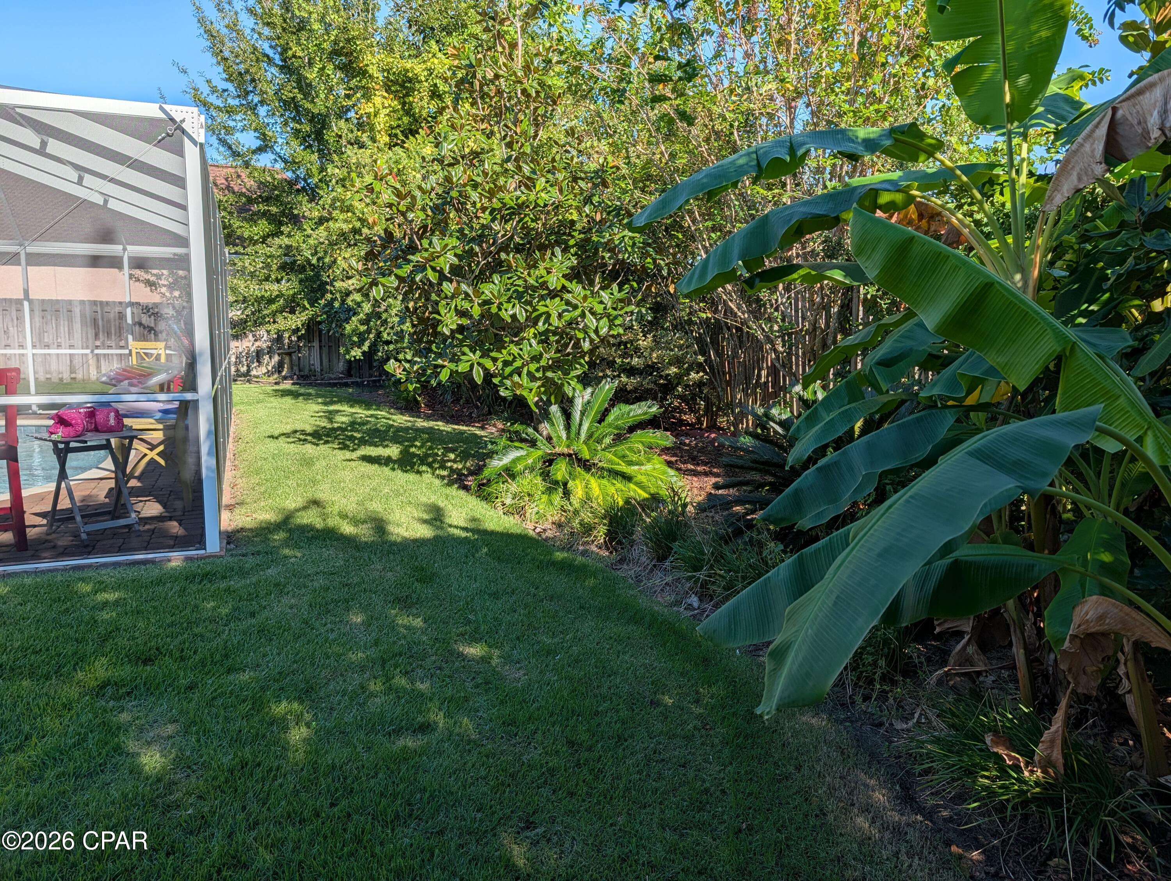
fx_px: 813
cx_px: 586
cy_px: 440
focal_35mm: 24
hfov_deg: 71.5
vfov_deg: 56.9
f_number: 1.68
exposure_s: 1/6061
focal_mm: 6.9
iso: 18
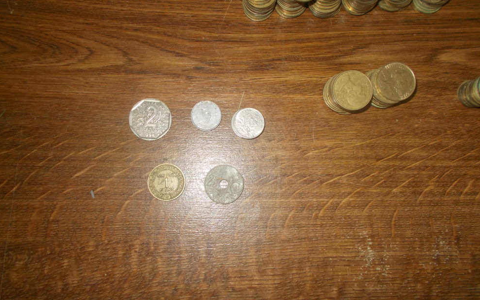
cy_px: 168
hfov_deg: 66.5
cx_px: 242
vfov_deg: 44.5
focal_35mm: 28
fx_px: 366
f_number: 3.2
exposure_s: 1/25
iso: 200
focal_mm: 4.6
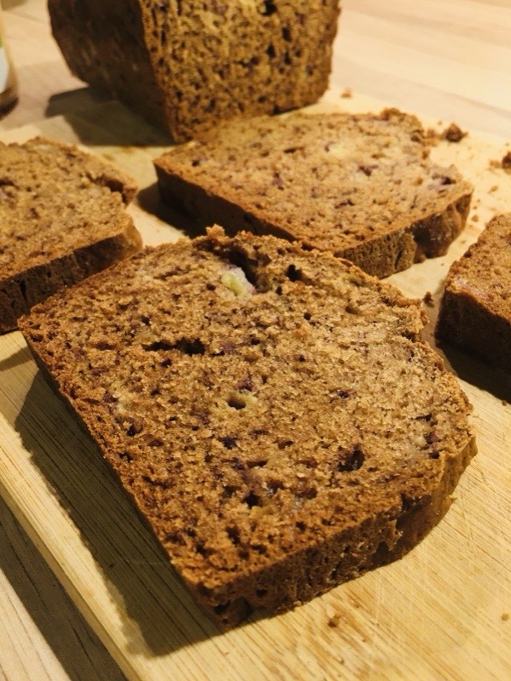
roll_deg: +2.5
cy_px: 340
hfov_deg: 48.2
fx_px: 571
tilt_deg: -40.5
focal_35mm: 29
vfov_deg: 61.7
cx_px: 256
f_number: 2.2
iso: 125
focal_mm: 4.15
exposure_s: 1/33
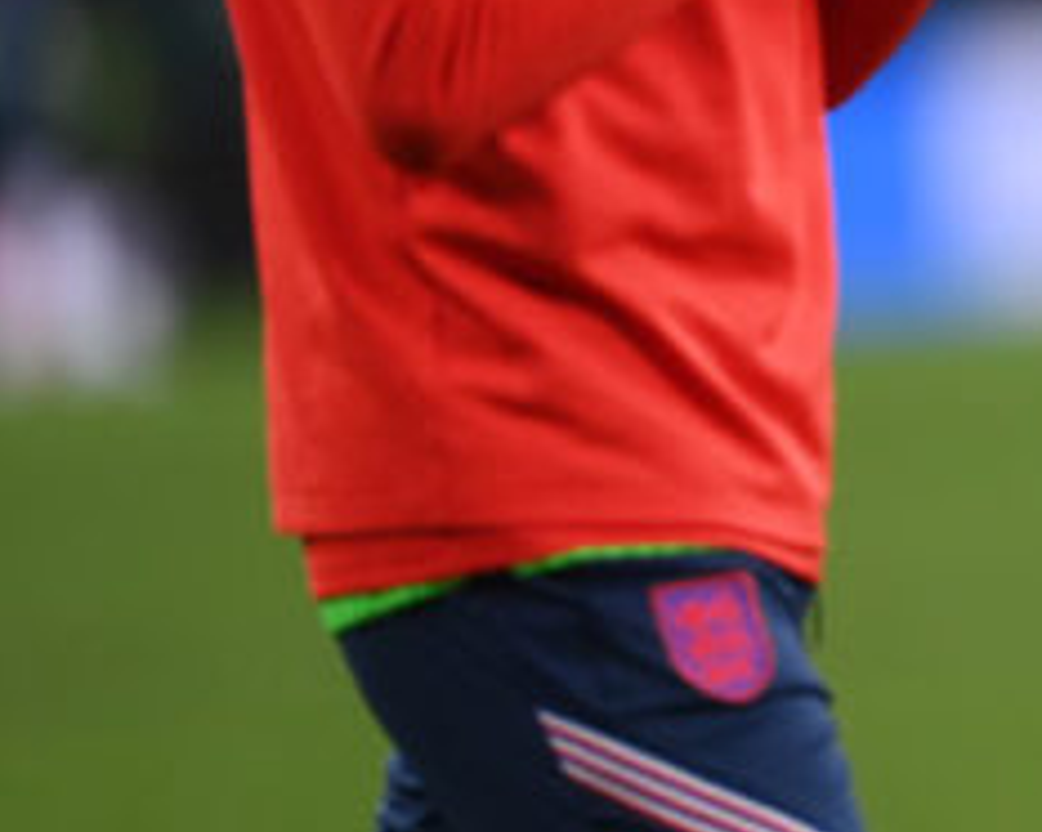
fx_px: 38209
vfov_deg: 1.2
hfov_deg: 1.6
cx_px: 1605
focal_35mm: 1240
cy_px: -242
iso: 2000
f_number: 2.8
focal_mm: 400
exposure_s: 1/2000
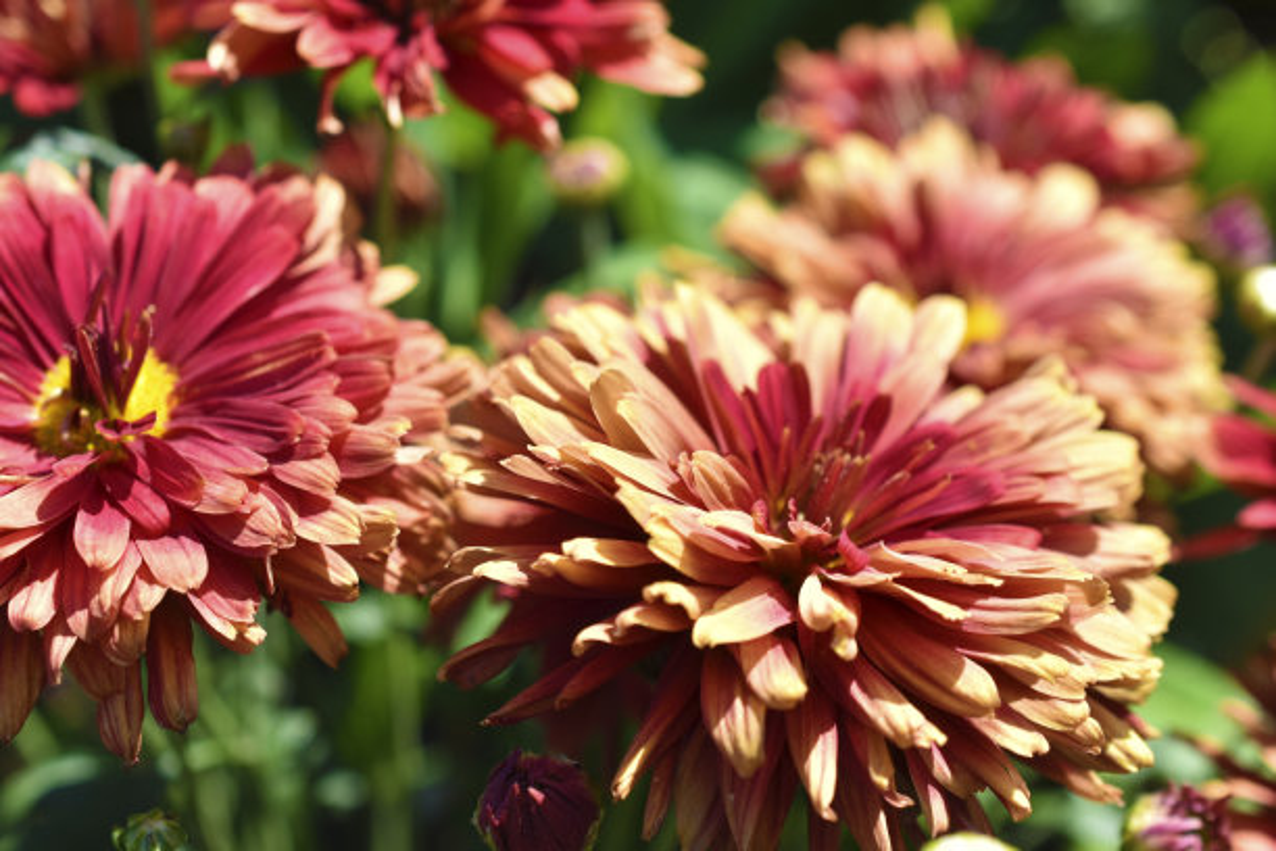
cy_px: 426
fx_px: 2127
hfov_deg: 33.4
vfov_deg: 22.6
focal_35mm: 60
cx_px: 638
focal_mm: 40
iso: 100
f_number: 6.3
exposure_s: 1/500
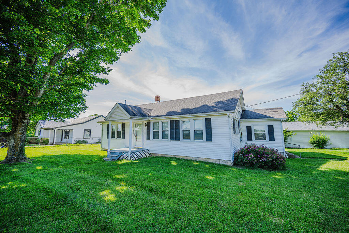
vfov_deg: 81.2
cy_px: 116
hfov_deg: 104.2
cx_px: 174
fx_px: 136
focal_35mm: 14
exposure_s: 1/200
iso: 50
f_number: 4
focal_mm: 14
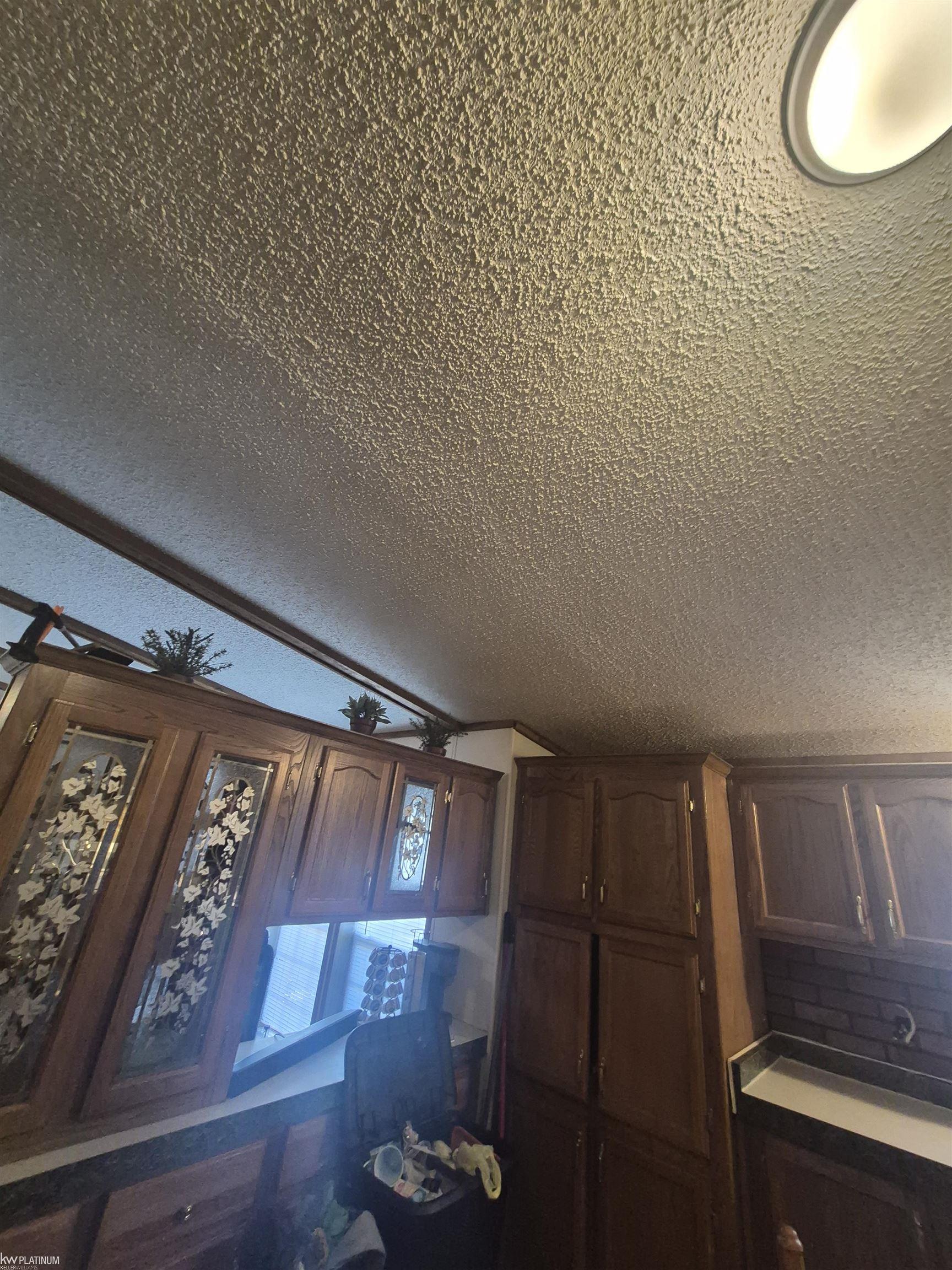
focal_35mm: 13
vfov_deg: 106.2
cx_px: 476
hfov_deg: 89.9
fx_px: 477
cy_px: 635
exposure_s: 1/60
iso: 640
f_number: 2.2
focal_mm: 1.74
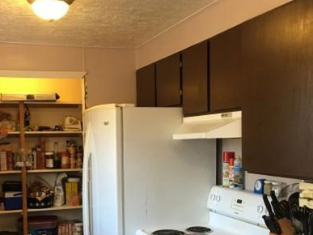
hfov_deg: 39.5
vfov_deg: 29.7
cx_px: 127
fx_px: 434
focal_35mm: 48
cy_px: 177
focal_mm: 4.15
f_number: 2.2
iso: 50
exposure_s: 1/15
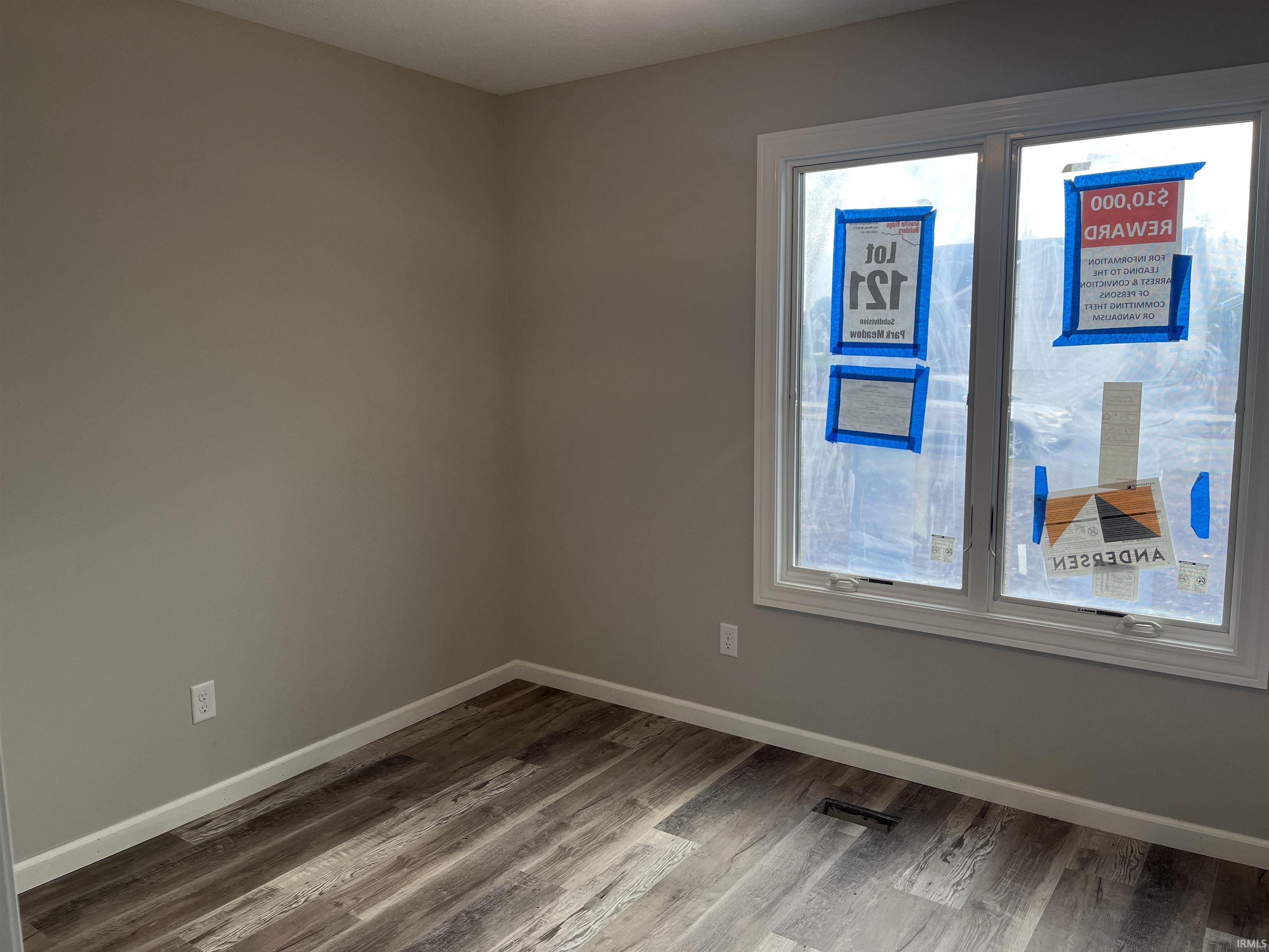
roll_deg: +0.7
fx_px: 953
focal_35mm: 26
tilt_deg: -8.0
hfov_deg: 67.3
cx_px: 634
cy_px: 476
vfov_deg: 53.1
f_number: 1.6
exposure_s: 1/164
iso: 40
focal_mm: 5.1
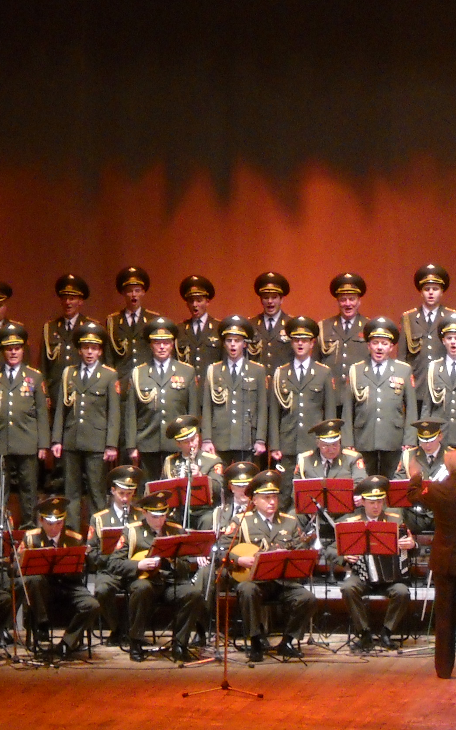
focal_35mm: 257
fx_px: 5111
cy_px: 376
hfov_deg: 5.1
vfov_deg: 8.2
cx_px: 535
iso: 400
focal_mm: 20.49
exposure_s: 1/22
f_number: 6
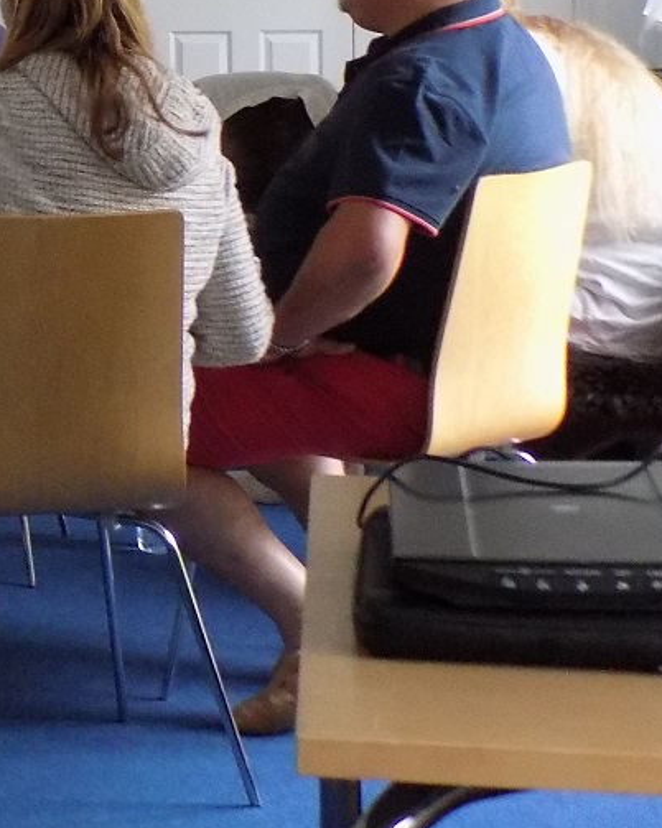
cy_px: -56
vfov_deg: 15.3
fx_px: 3014
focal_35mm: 123
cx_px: -471
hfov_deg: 11.7
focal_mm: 7.3
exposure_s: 1/25
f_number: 3.6
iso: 400
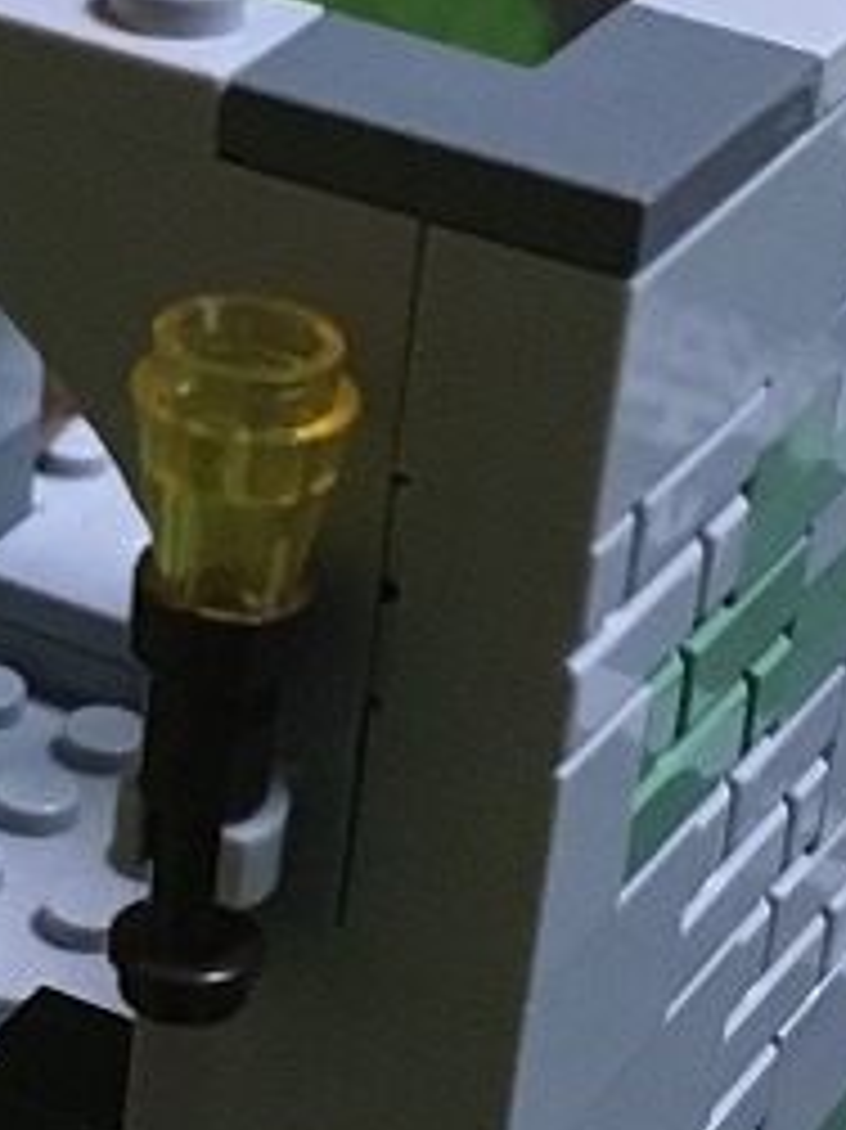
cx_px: 0
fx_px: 4566
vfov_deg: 14.1
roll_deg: -3.2
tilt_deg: -29.3
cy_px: 662
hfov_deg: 10.5
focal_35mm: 140
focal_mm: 4.15
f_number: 2.2
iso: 250
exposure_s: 1/17
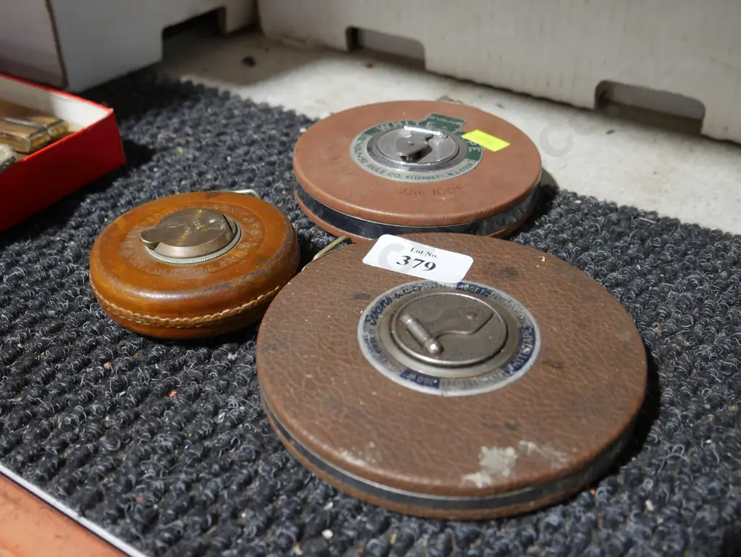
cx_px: 370
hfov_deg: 49.0
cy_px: 278
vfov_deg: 37.8
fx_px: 814
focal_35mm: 38
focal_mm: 19
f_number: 4.1
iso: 800
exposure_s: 1/60
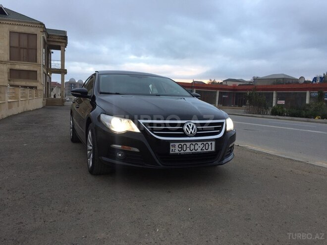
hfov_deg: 61.7
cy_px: 122
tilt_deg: -5.5
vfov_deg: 48.2
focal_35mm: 29
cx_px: 164
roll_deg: -2.3
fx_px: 274
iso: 40
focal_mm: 4.15
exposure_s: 1/100
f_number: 2.2
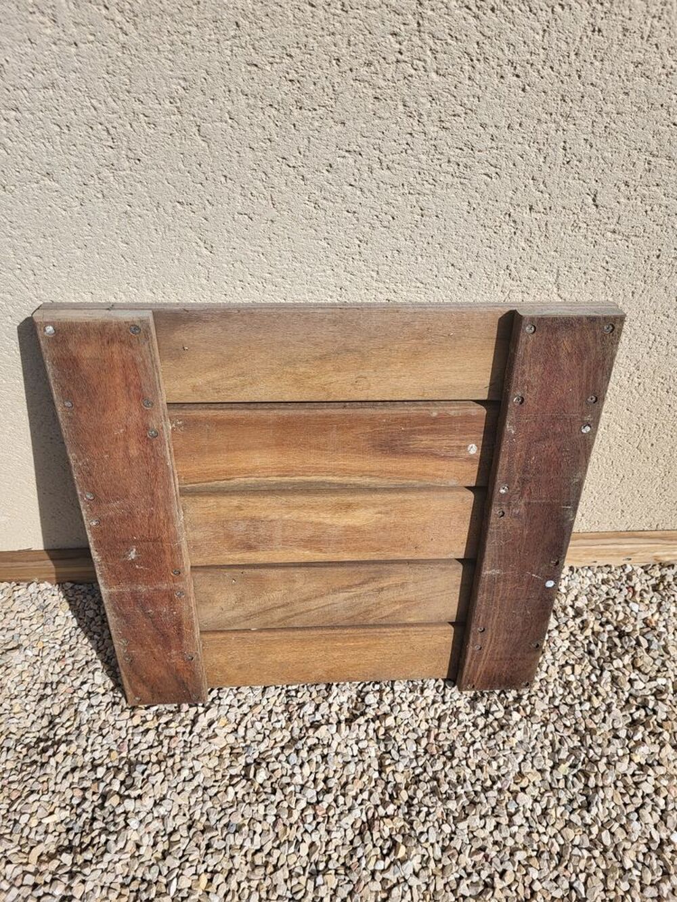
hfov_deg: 53.1
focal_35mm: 26
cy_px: 451
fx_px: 678
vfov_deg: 67.3
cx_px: 338
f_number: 1.8
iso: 40
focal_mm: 5.4
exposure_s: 1/2985
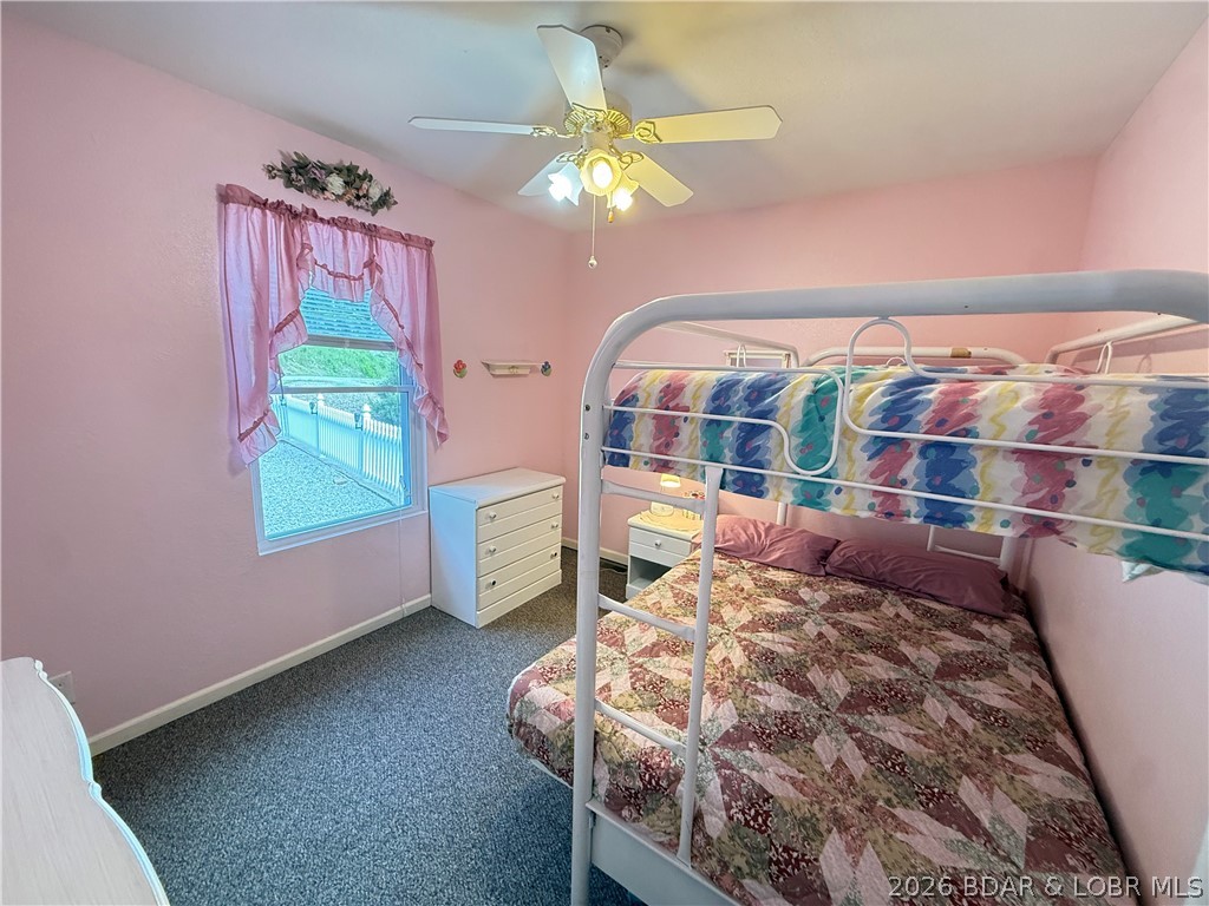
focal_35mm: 14
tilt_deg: -9.2
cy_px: 453
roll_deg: -1.9
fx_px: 489
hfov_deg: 102.1
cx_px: 604
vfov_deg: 85.7
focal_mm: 2.22
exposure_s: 1/120
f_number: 2.2
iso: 500
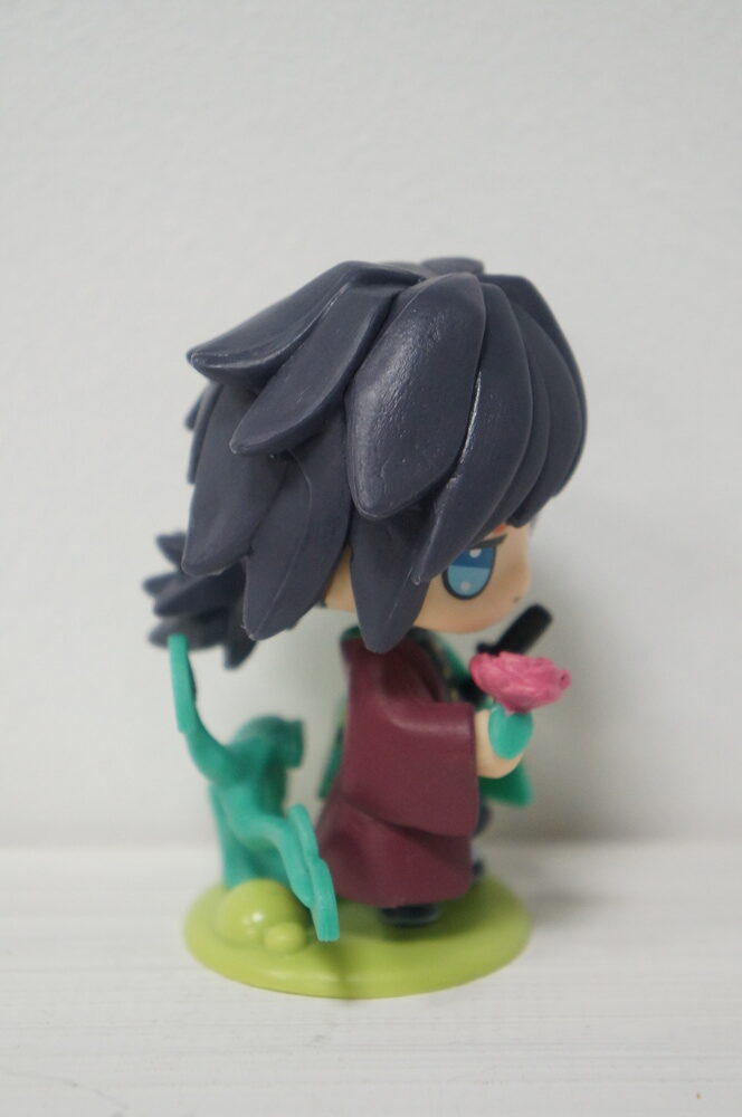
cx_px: 371
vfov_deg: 26.5
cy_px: 558
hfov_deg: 17.8
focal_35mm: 76
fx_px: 2372
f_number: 5
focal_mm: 51
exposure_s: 1/80
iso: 2500
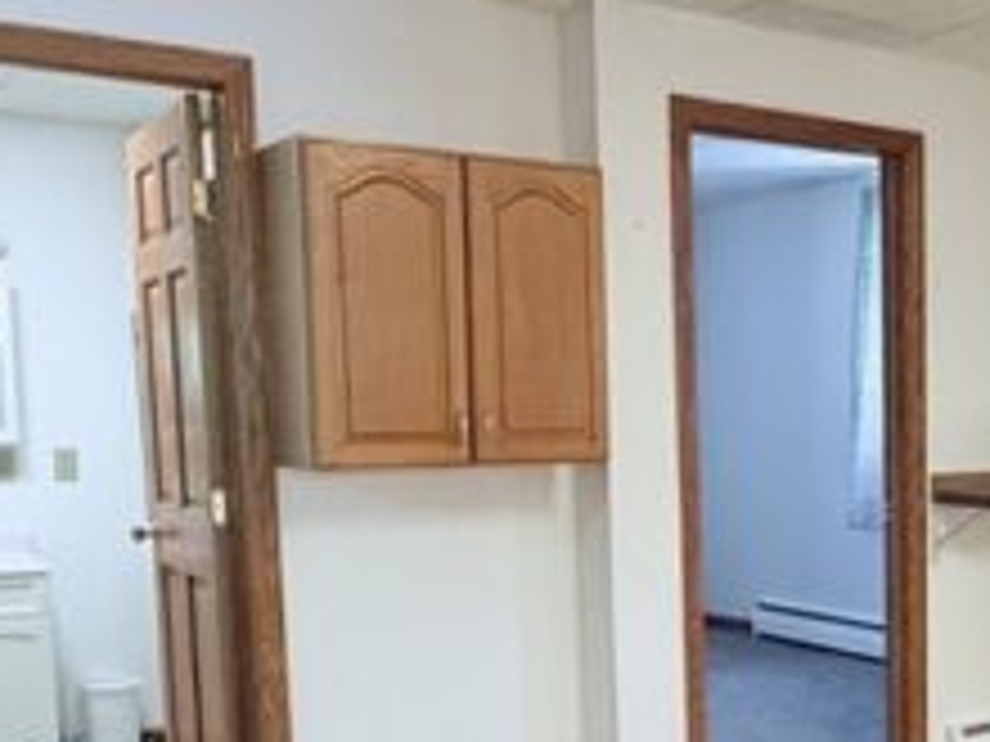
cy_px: 558
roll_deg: +0.8
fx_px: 1459
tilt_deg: -6.4
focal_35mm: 51
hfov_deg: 35.1
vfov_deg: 28.1
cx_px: 909
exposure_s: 1/120
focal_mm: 2.22
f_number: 2.2
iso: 200
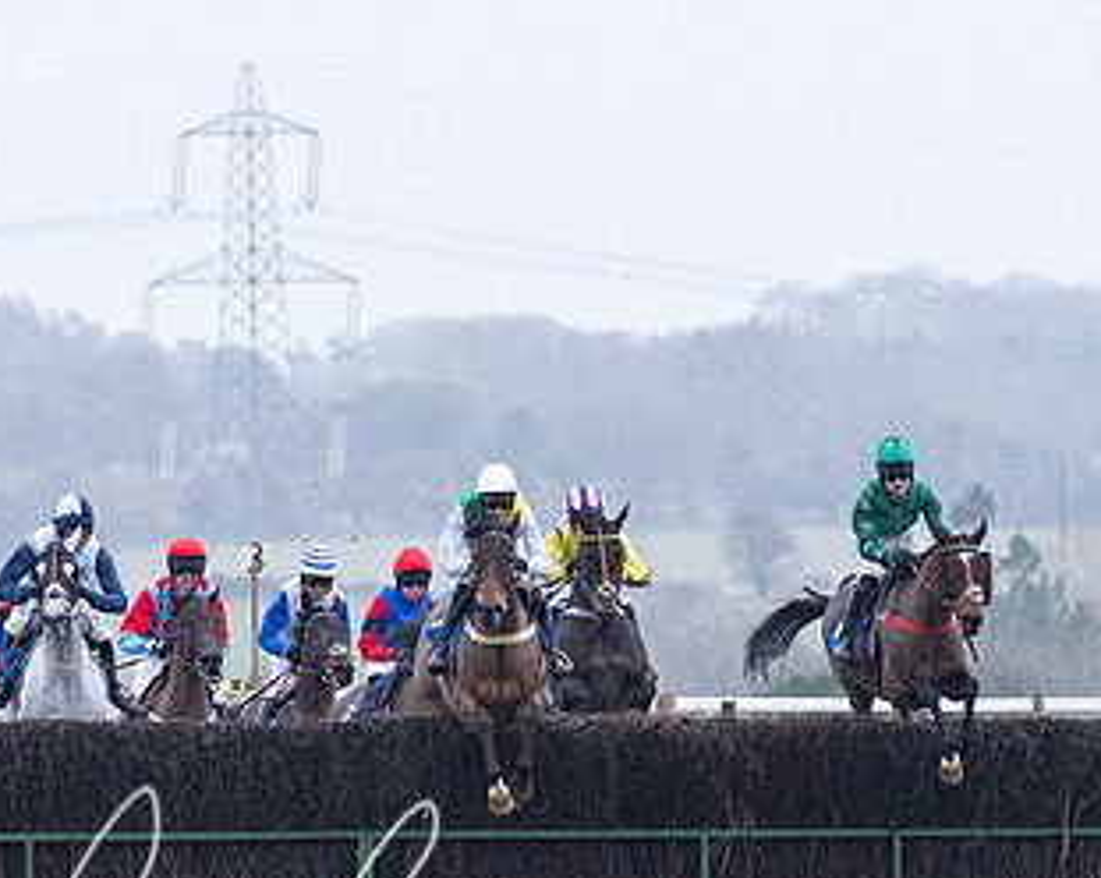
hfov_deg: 1.8
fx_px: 35474
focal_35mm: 1090
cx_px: 743
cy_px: 1063
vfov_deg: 1.4
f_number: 4
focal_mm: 200
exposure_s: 1/1000
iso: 1250
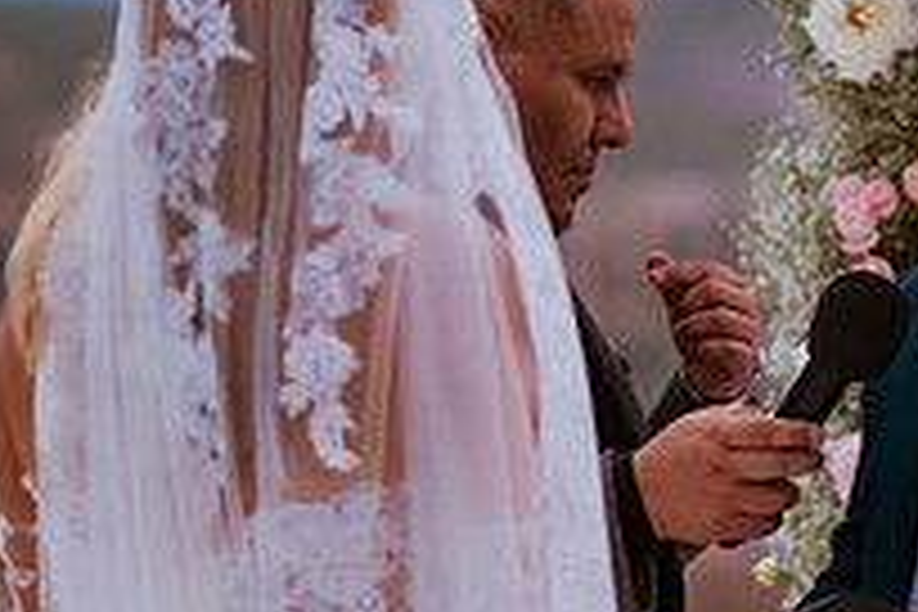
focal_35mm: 292
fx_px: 7445
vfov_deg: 4.7
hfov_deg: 7.0
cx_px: 699
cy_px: 324
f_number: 1.8
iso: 800
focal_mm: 85
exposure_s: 1/2500
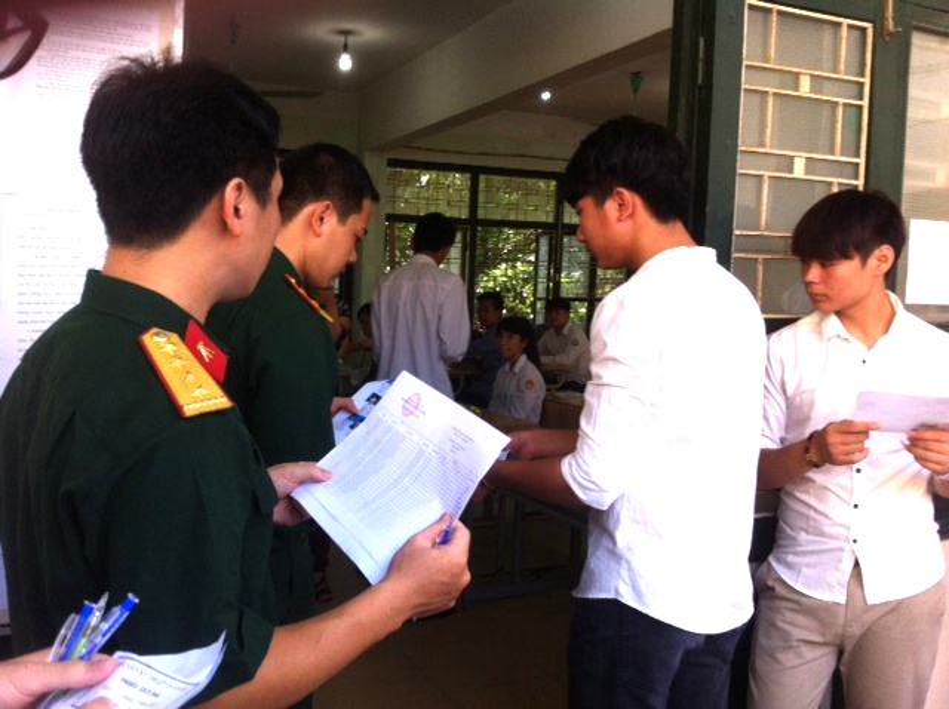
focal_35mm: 35
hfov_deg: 52.7
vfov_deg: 40.6
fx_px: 958
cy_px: 354
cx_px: 474
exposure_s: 1/120
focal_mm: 3.85
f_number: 2.8
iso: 125
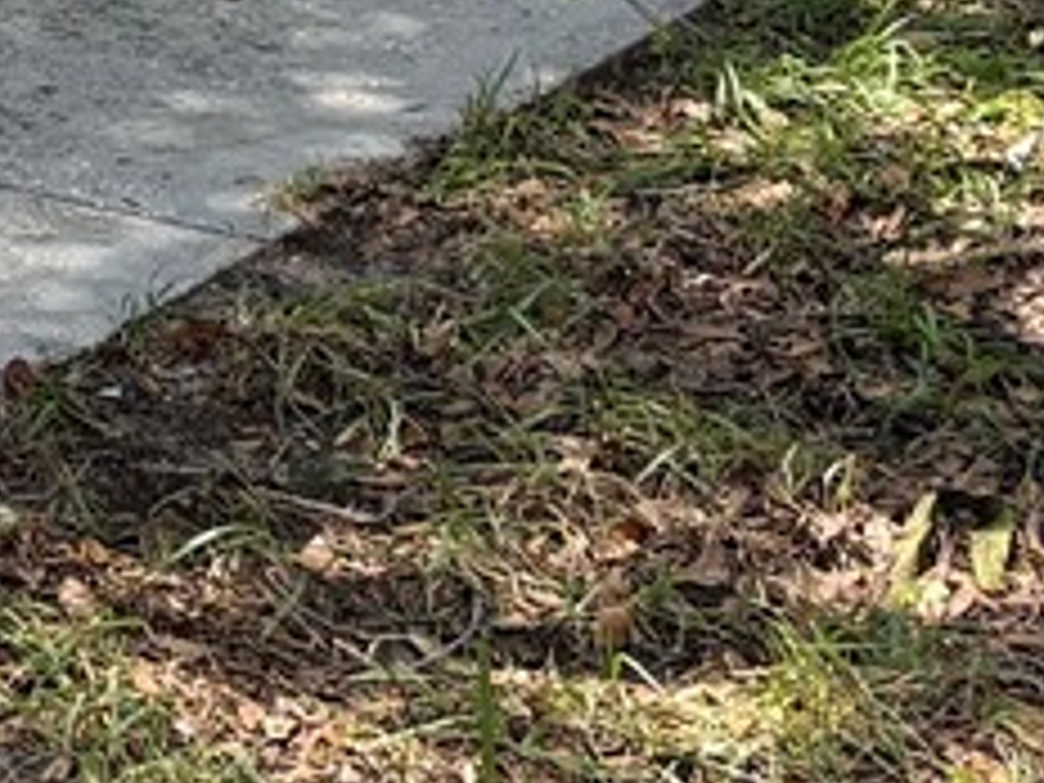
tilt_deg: -3.4
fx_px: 5399
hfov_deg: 9.9
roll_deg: +0.4
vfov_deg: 7.7
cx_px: -1310
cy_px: -1080
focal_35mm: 179
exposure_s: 1/552
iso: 50
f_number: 1.6
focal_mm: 5.96
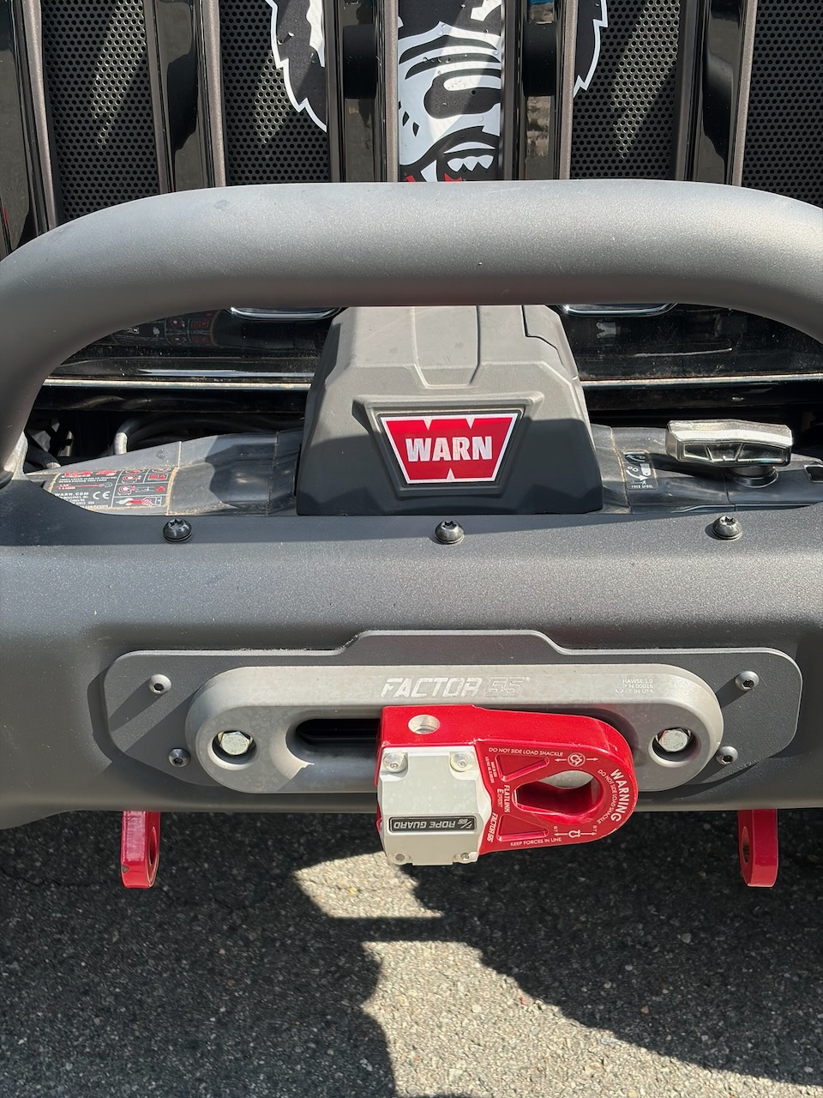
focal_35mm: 52
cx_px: 412
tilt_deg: -30.5
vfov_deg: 36.8
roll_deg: -0.8
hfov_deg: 28.0
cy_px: 549
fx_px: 1648
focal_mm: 5.96
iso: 32
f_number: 1.6
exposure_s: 1/562
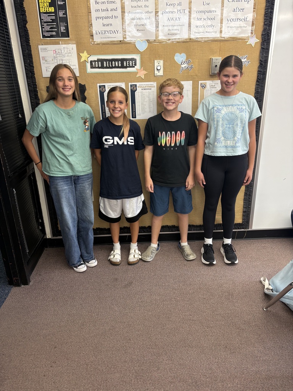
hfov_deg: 53.1
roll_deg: +2.0
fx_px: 293
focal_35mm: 26
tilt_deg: -20.4
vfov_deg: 67.3
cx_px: 146
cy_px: 196
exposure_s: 1/63
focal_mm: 5.96
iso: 80
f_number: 1.6
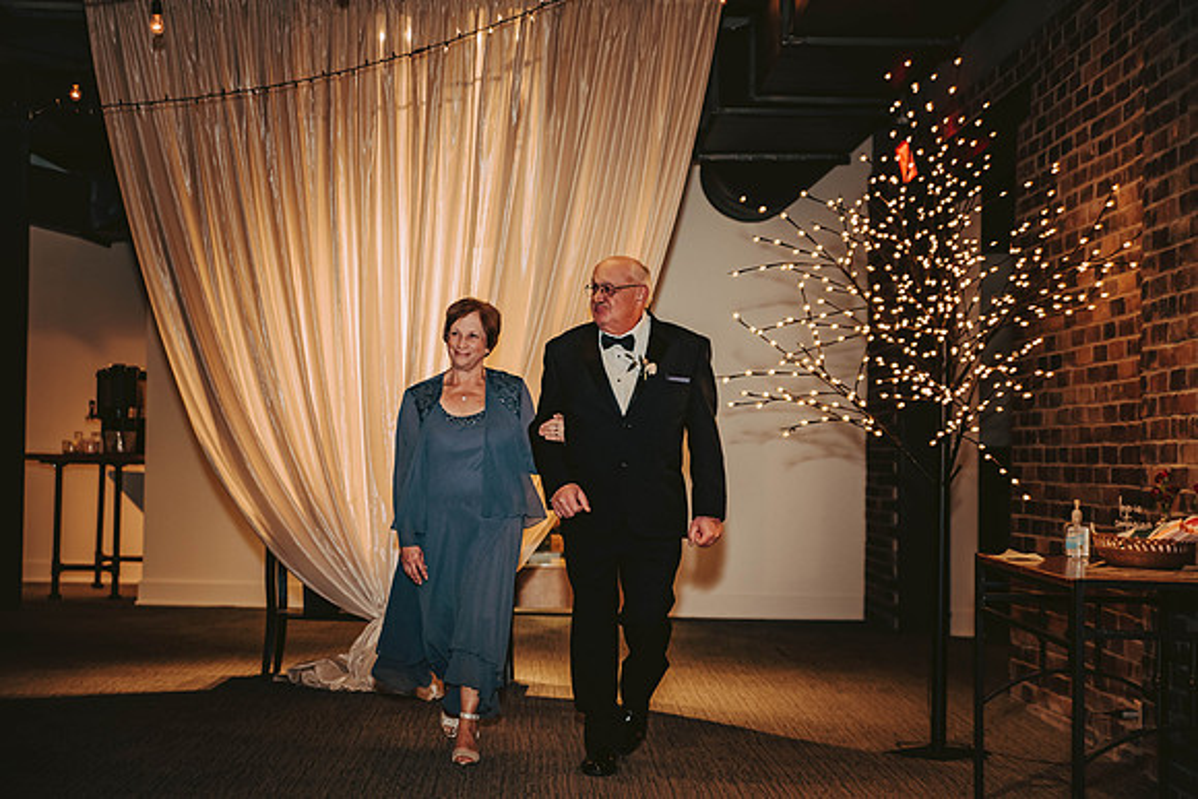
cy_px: 400
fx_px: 2163
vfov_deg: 20.9
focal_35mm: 65
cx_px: 599
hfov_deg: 31.0
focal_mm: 65
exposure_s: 1/100
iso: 1250
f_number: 3.2
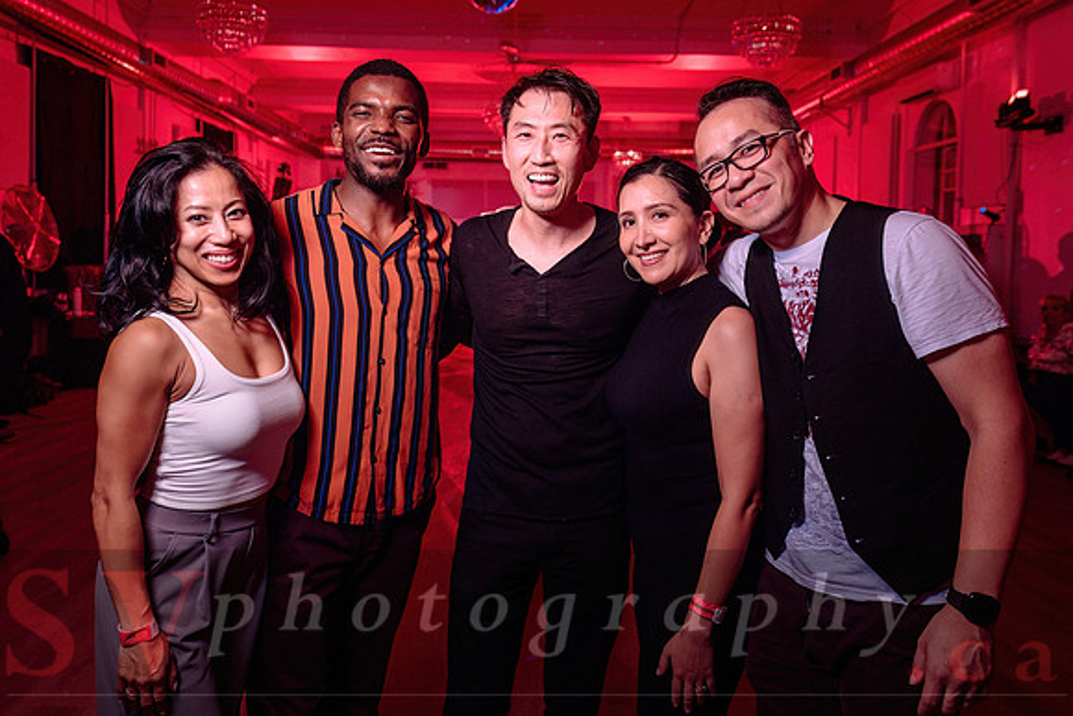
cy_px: 297
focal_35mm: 29
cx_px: 535
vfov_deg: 44.6
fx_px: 870
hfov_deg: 63.3
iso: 800
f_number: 3.2
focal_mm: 24
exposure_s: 1/60
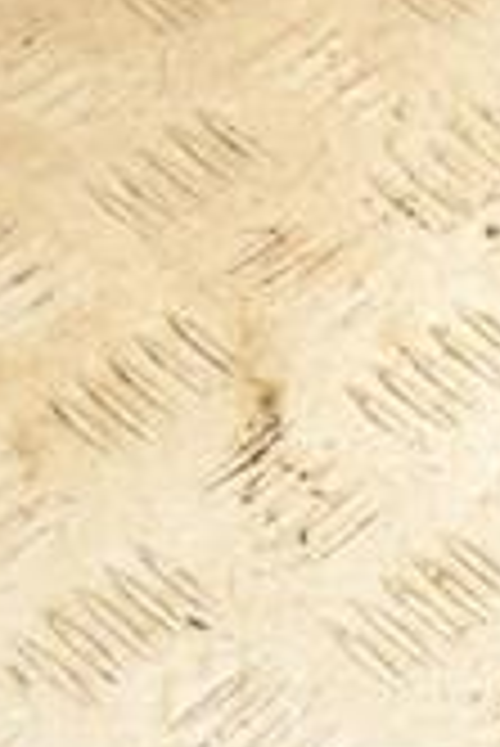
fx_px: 3160
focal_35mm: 152
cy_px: 702
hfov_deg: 8.2
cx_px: 1297
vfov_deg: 13.4
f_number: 5.6
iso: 800
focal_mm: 28
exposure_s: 1/200
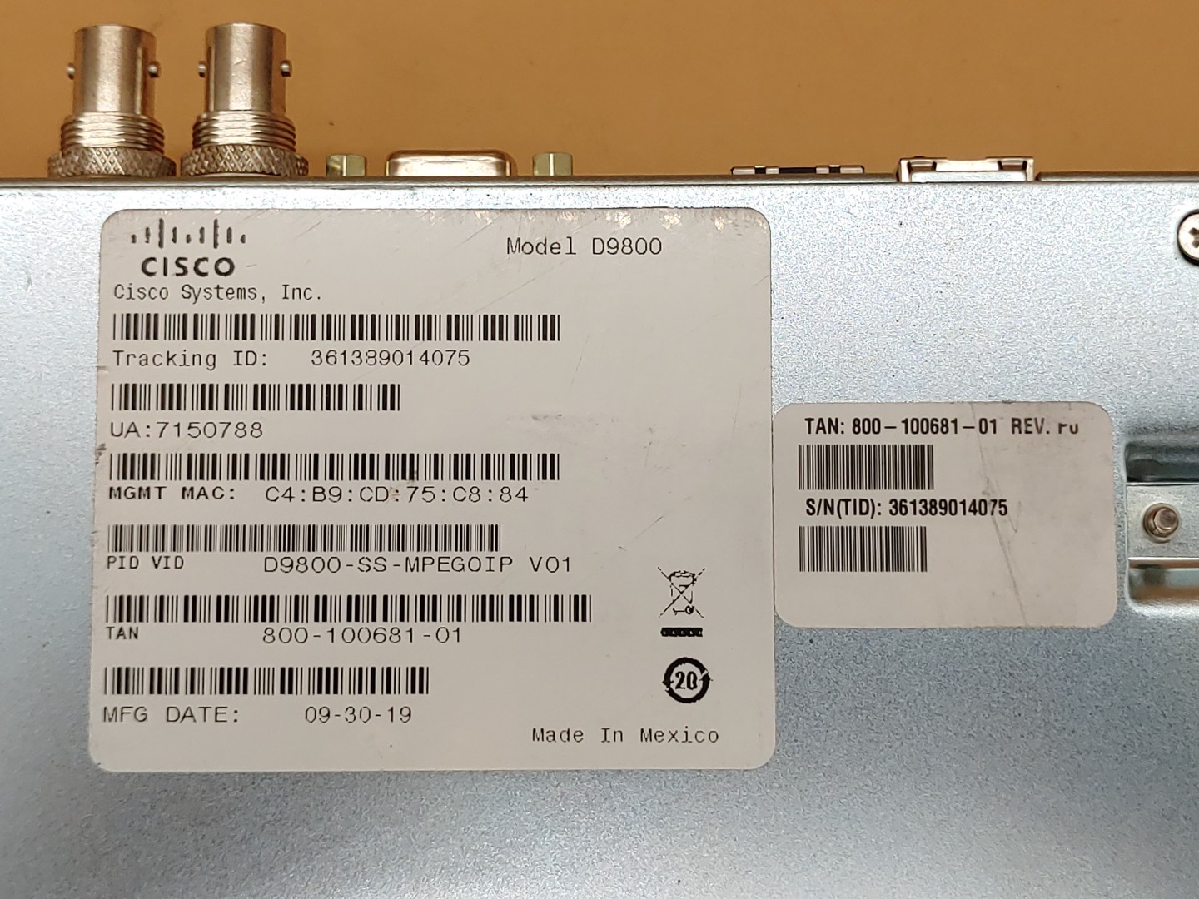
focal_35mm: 59
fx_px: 2044
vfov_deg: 24.8
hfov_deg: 32.7
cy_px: 450
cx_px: 600
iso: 50
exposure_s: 1/237
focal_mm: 4.36
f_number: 1.8
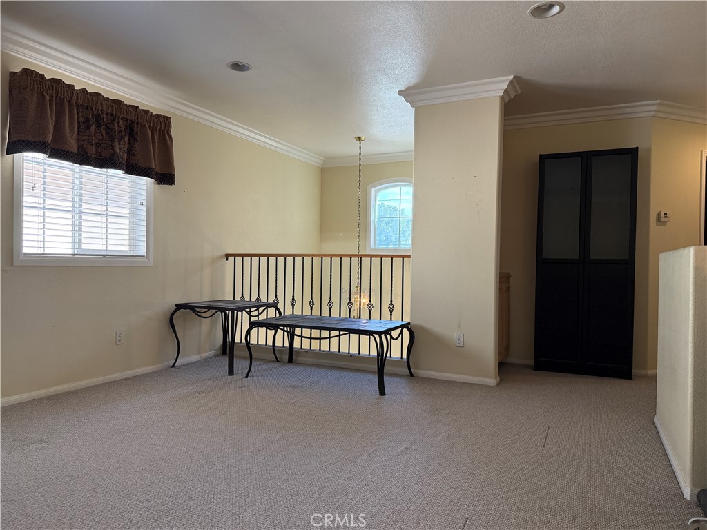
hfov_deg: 71.6
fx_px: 490
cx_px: 354
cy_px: 265
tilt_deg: -0.2
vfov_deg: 56.8
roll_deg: -1.0
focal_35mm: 24
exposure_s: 1/202
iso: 200
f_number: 1.78
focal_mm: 6.76
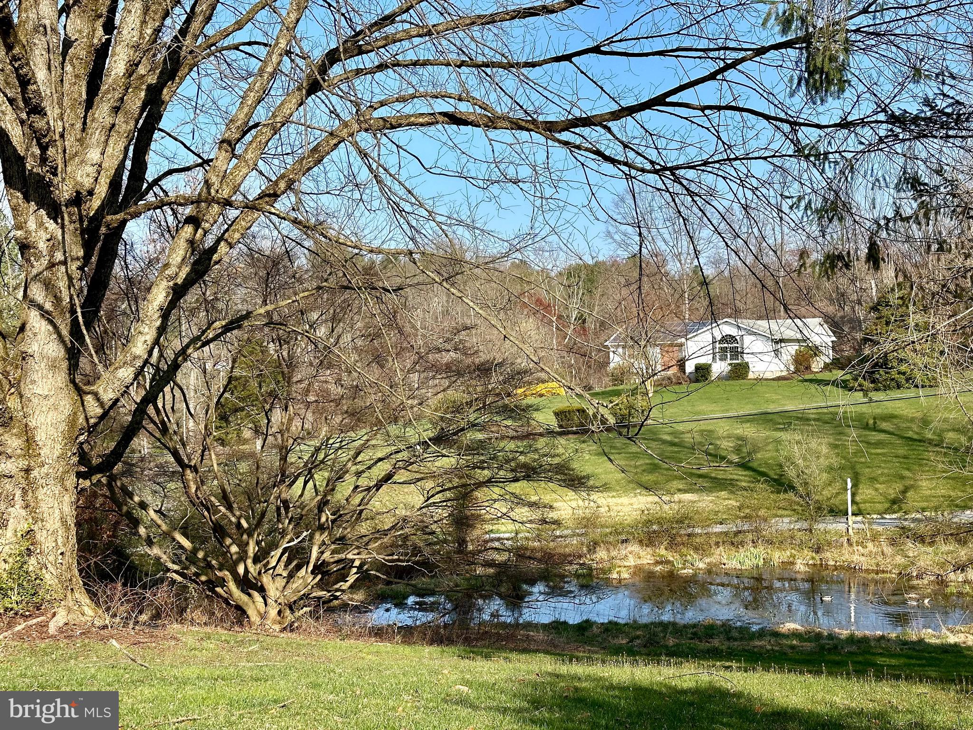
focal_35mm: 48
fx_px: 1349
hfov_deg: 39.7
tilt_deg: -0.4
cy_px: 365
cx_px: 486
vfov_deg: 30.3
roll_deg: +0.7
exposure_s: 1/2469
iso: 64
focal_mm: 6.86
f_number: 1.78
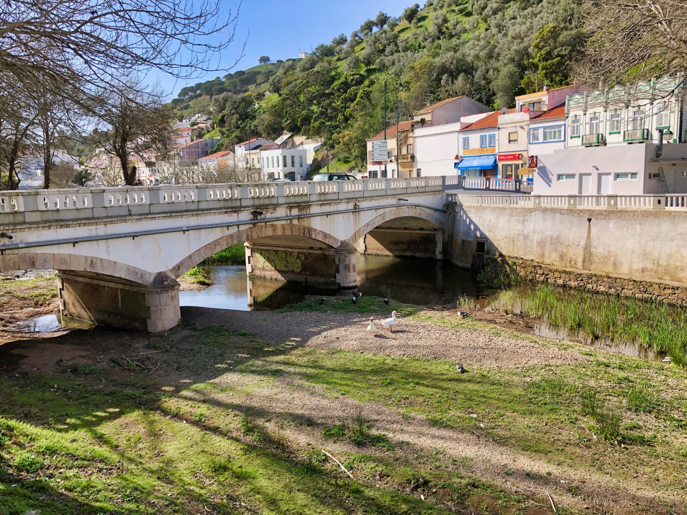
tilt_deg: -8.2
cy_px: 258
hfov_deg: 63.4
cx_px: 344
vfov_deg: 49.7
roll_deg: +2.2
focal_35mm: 28
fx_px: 556
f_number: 1.8
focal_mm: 4
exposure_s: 1/1297
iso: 20
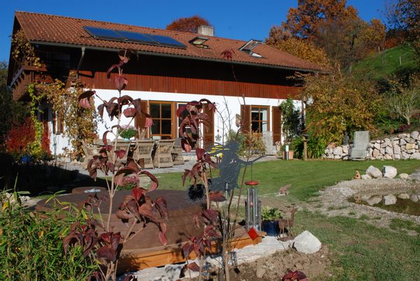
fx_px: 421
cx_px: 210
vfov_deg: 37.0
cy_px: 140
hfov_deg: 53.1
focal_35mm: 36
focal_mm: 24
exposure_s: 1/640
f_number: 13
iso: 400
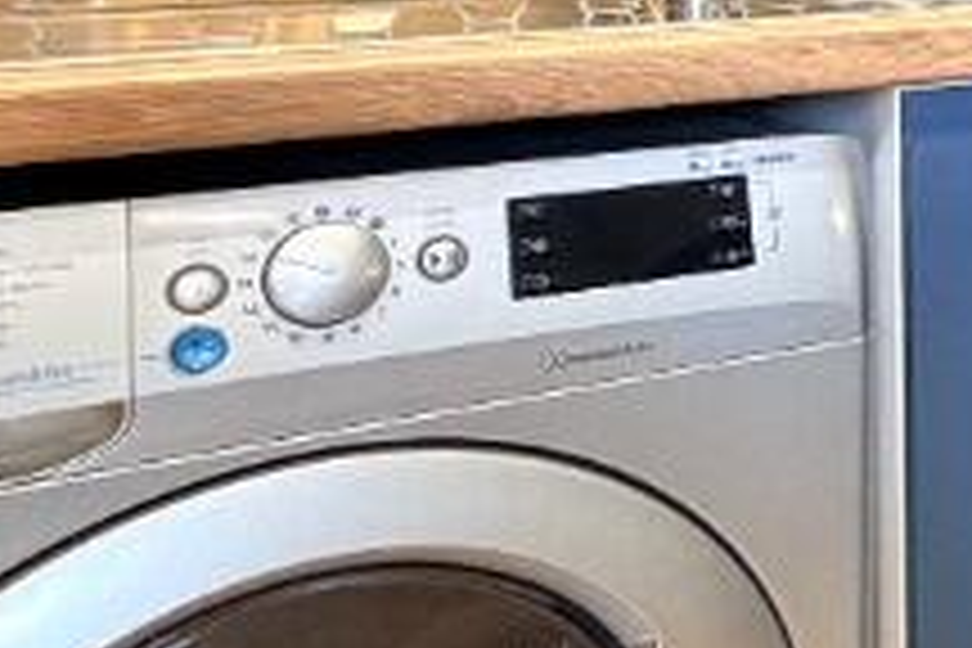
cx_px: 1688
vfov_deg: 18.7
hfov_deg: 21.2
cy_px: -126
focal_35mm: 69
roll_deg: +1.6
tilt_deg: +0.2
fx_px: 1863
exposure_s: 1/50
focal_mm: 2.22
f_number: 2.2
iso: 400
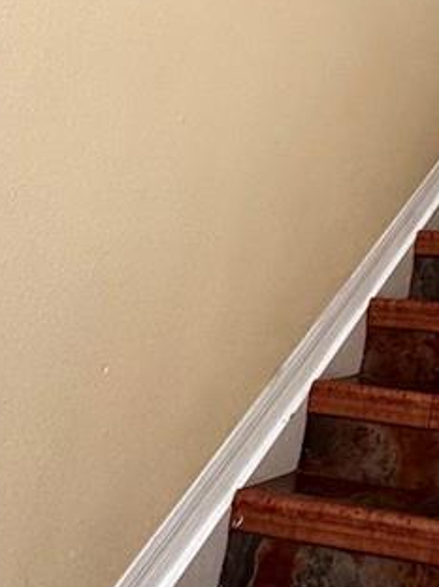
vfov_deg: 30.0
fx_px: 914
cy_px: -130
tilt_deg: +24.9
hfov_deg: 23.6
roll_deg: -5.4
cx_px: 580
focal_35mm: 54
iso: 50
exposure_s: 1/99
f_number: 2.2
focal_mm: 2.22
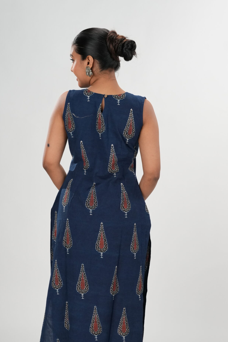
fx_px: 921
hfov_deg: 14.1
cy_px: 231
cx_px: 122
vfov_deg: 20.9
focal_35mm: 97
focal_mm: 70
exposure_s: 1/320
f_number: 4.5
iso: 1600
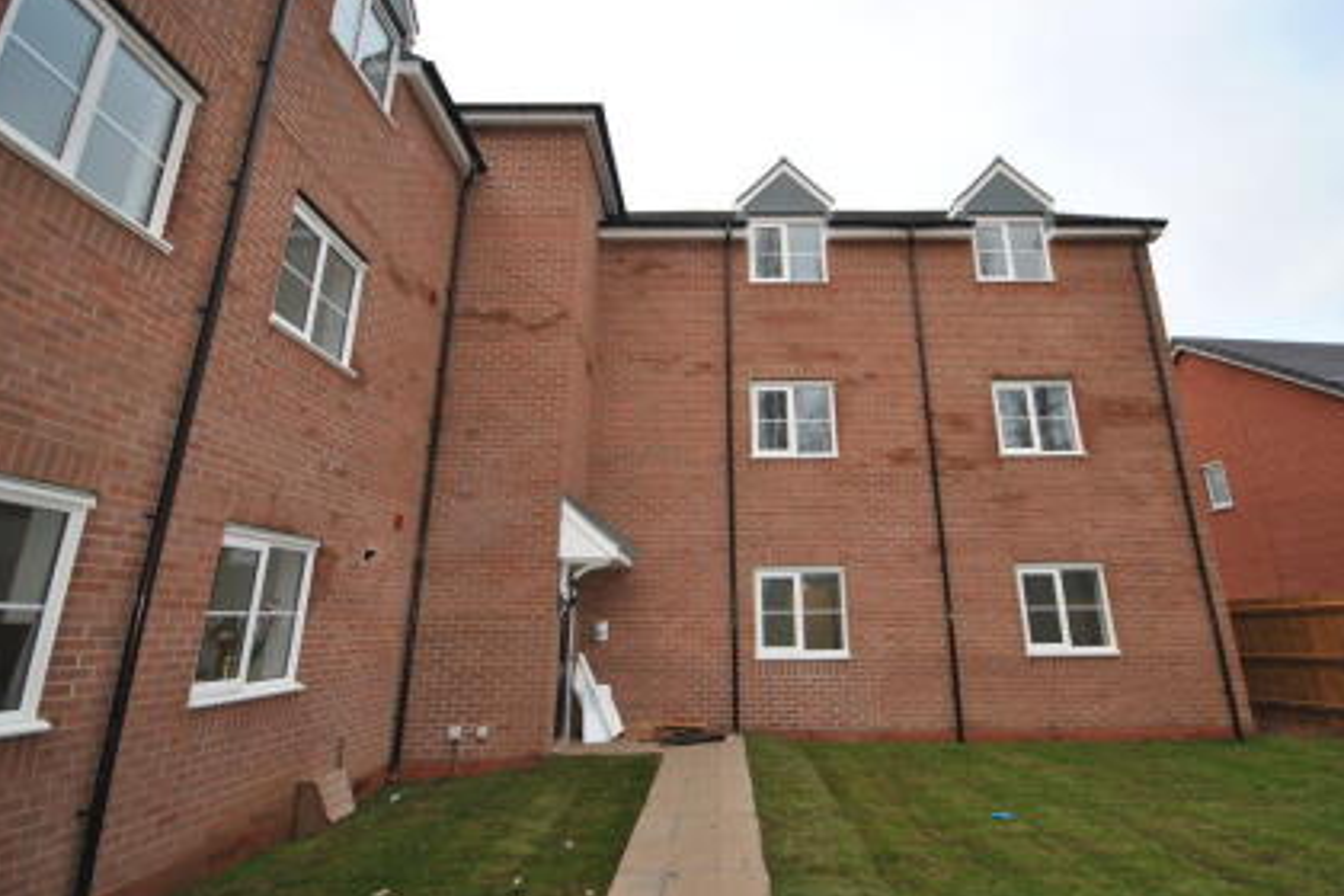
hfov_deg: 93.1
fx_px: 635
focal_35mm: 17
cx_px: 730
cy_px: 414
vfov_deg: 70.3
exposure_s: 1/125
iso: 110
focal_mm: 10
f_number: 4
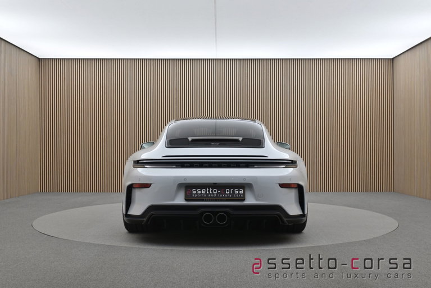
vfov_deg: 33.6
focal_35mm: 40
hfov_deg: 48.7
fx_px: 476
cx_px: 216
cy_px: 144
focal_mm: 26.5
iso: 450
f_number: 4.5
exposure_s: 1/40
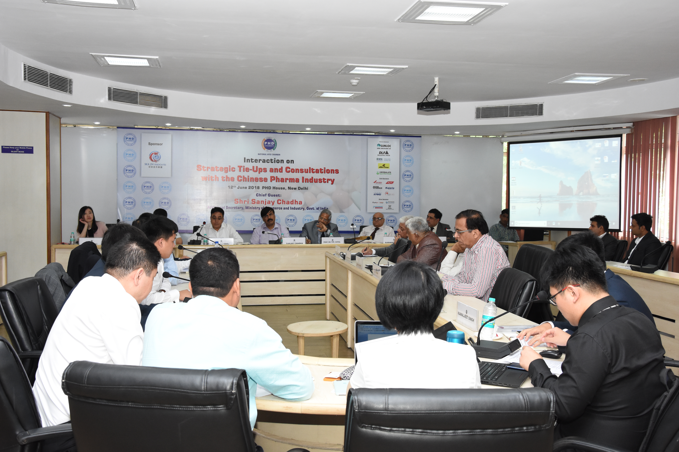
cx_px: 340
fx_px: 707
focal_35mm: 38
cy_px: 226
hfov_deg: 51.3
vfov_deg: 35.5
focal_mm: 25
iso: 1600
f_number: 5.6
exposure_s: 1/125
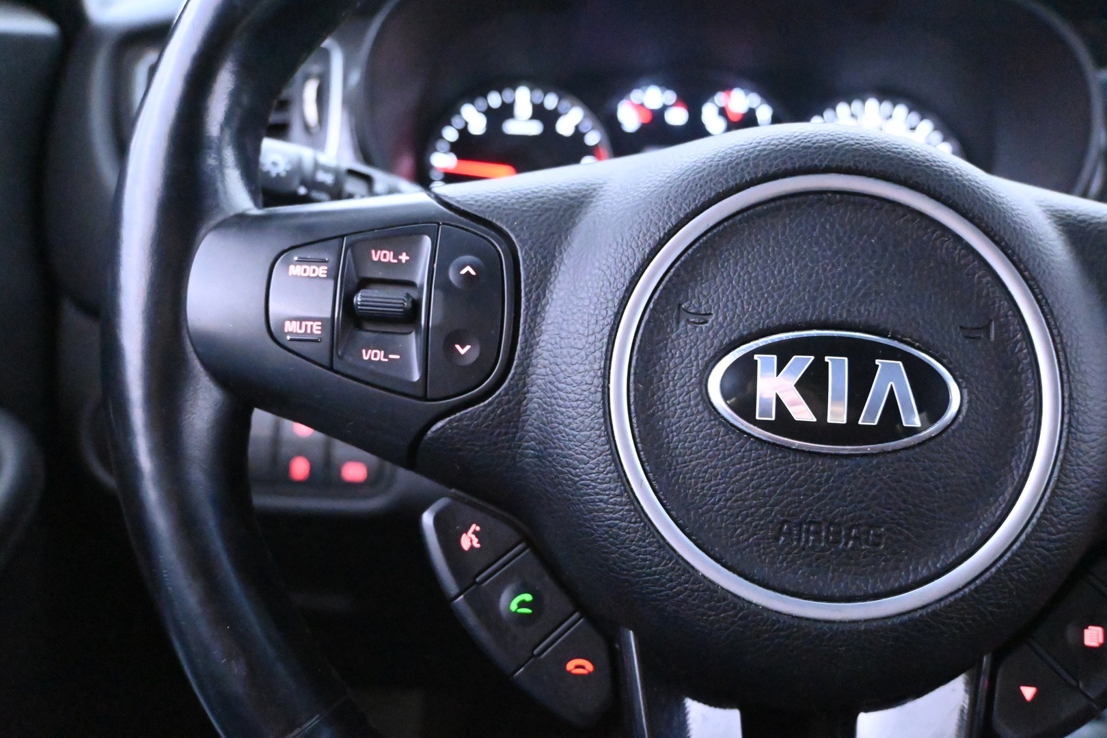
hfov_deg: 57.2
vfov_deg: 40.0
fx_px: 1015
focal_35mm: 33
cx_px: 554
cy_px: 369
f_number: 4
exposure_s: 1/40
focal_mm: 22
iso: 20000
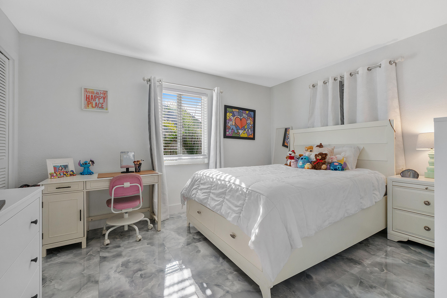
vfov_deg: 77.3
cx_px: 224
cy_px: 149
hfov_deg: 100.4
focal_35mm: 15
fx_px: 186
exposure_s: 1/100
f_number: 7.1
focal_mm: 10
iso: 640
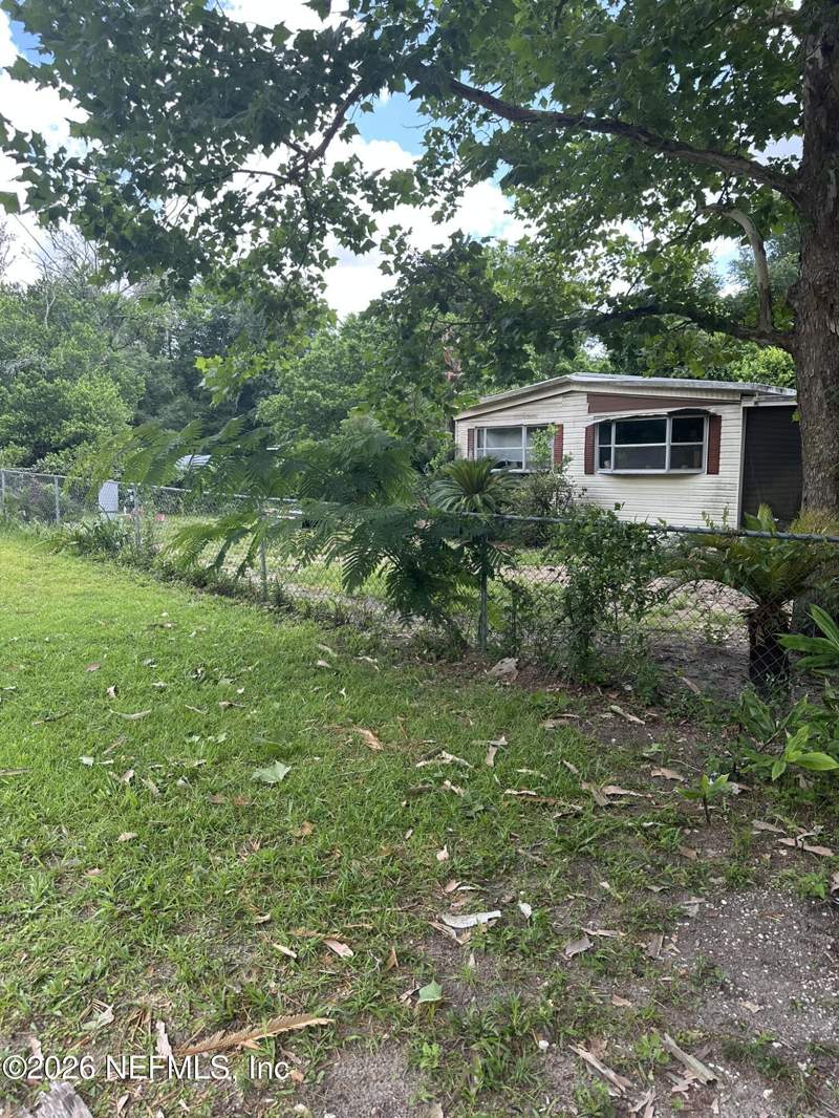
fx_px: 775
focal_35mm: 24
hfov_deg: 56.8
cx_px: 420
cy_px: 559
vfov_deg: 71.6
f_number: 1.78
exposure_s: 1/506
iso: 80
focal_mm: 6.86
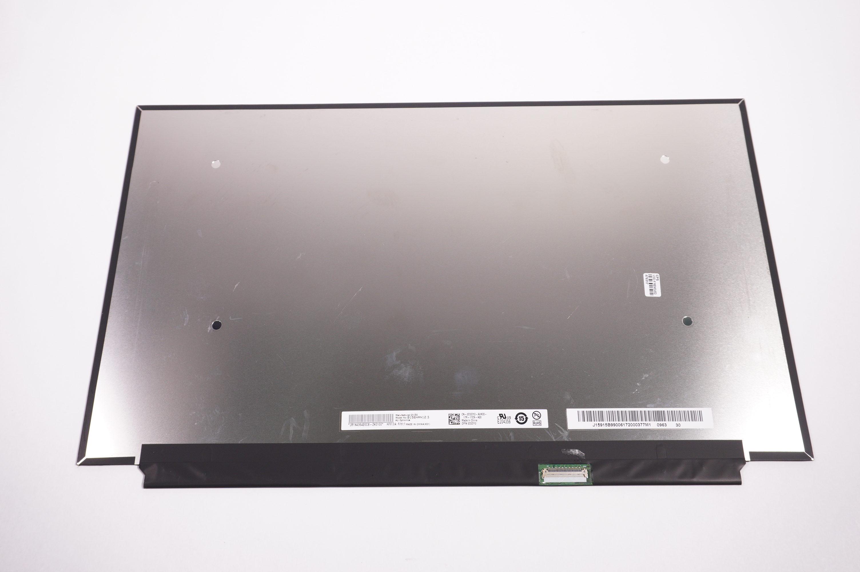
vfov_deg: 43.5
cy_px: 286
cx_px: 430
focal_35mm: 30
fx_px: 716
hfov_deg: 62.0
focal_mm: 20
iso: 320
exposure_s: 1/60
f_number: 5.6
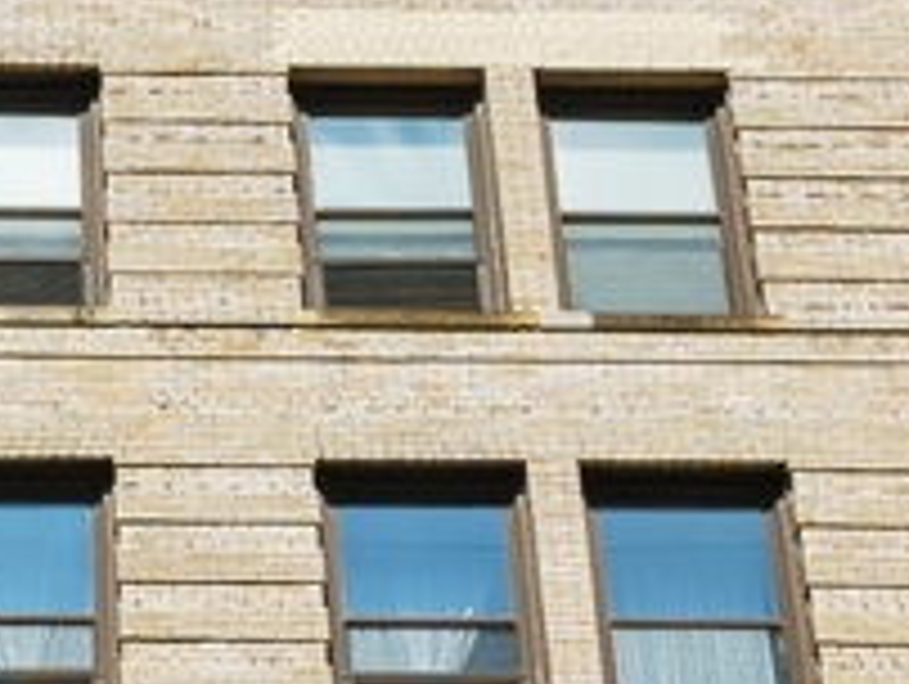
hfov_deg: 12.6
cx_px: -61
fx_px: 4049
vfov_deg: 9.4
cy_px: 981
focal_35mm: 154
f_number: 7.1
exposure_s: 1/1000
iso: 320
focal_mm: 20
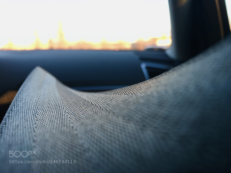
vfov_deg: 48.2
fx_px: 194
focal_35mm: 29
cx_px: 116
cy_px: 86
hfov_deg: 61.7
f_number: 2.2
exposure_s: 1/33
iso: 25
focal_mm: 4.15
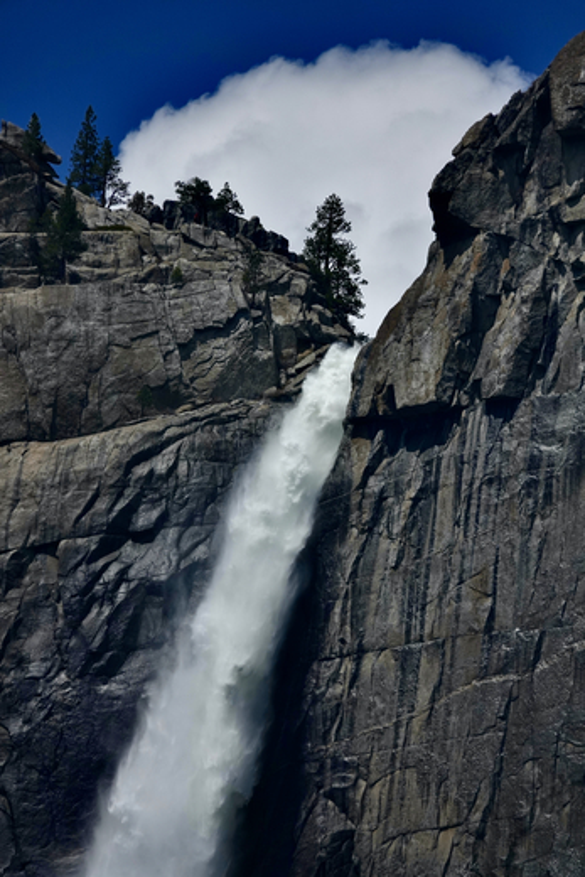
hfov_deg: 2.3
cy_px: 438
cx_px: 292
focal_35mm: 600
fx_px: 14614
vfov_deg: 3.4
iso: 64
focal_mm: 220
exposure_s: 1/2500
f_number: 4
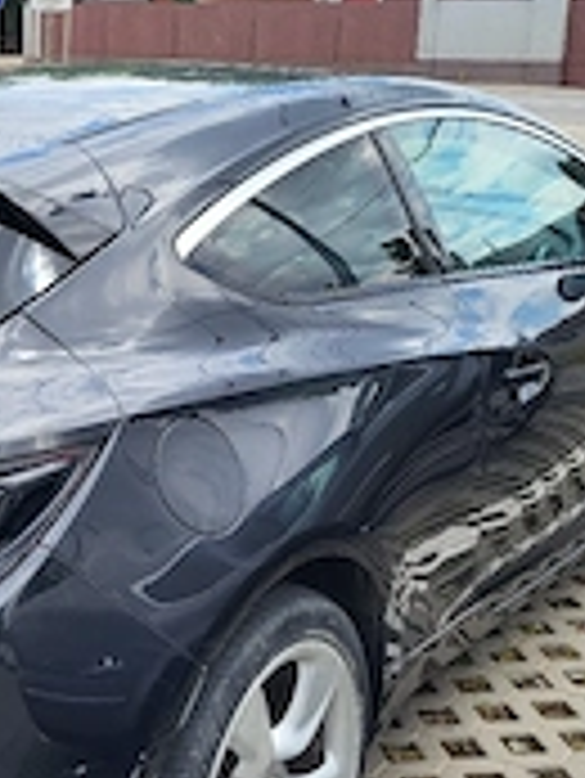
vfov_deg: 32.1
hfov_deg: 23.8
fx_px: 1350
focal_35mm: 60
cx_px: 63
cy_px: 355
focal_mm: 5.4
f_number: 1.8
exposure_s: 1/1667
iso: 40
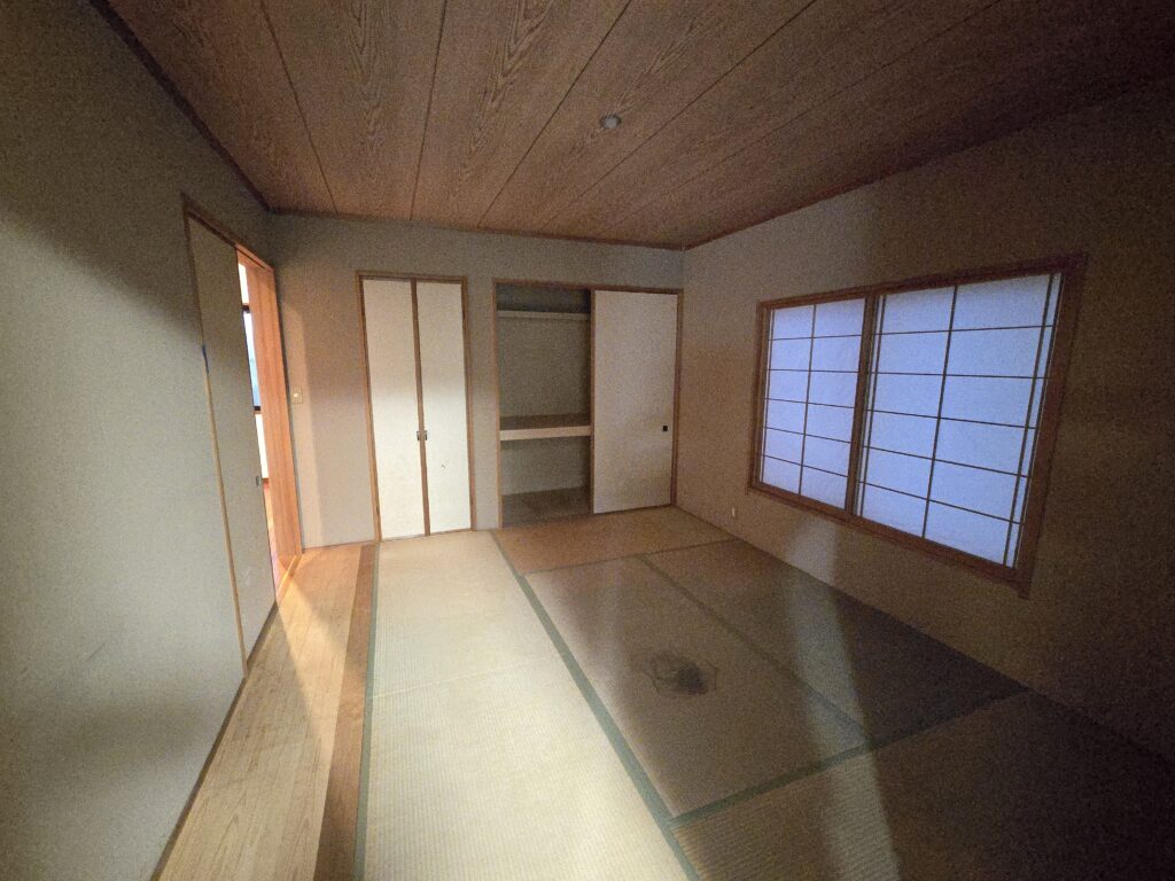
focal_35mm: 13
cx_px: 588
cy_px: 440
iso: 4000
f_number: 2.2
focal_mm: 2.2
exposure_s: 1/24
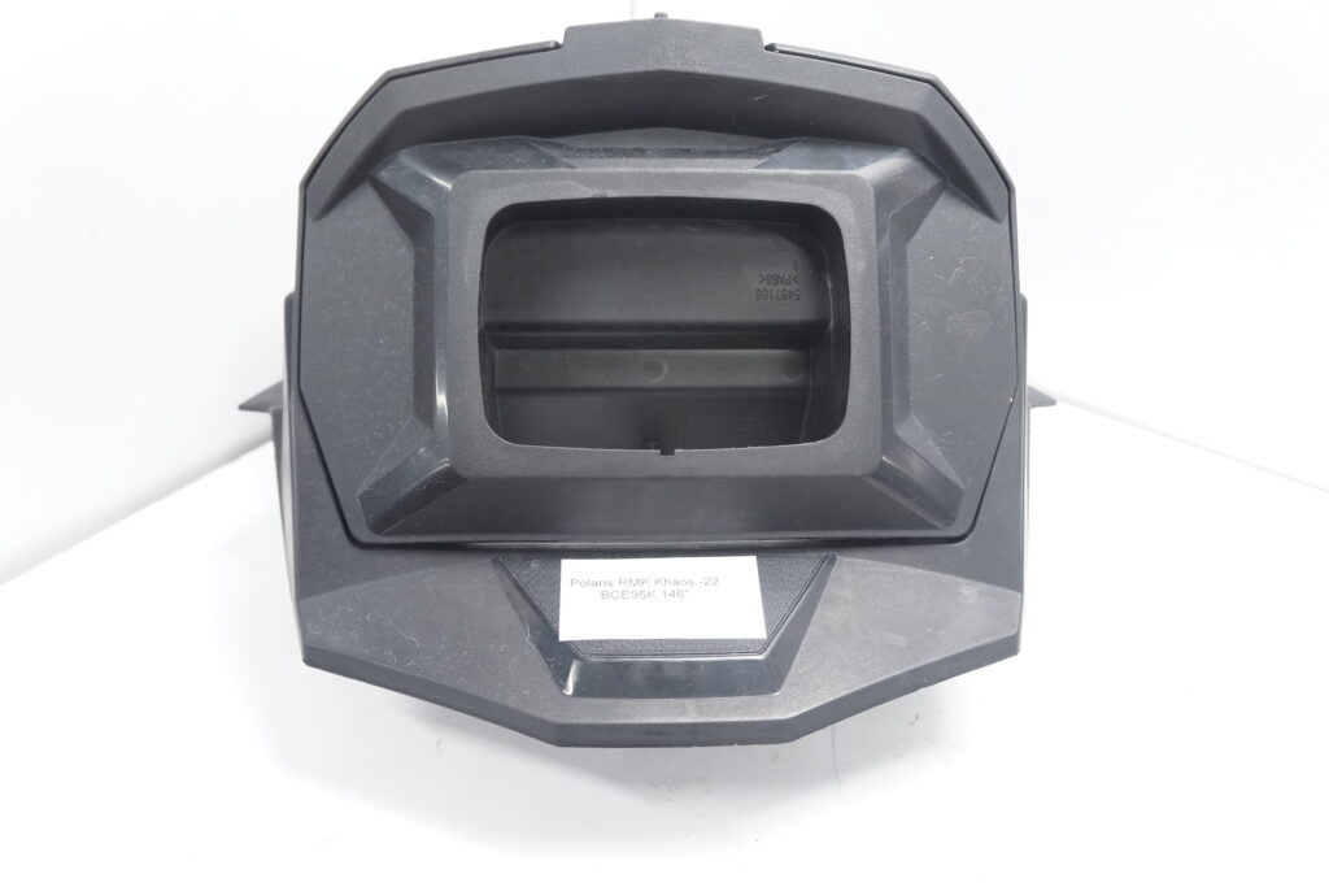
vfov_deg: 43.6
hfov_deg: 61.9
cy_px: 444
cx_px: 664
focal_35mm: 30
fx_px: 1108
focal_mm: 20
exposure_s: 1/60
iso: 1000
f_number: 4
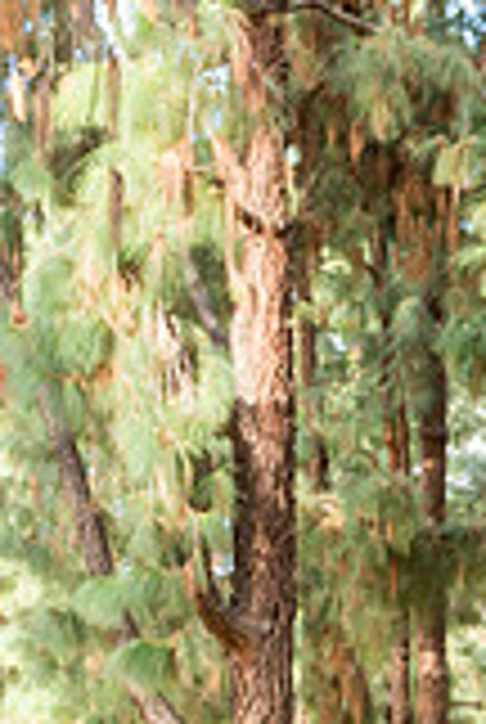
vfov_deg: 13.9
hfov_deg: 9.3
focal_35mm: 145
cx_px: 648
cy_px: 702
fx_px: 2923
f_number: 5
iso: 500
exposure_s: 1/125
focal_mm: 52
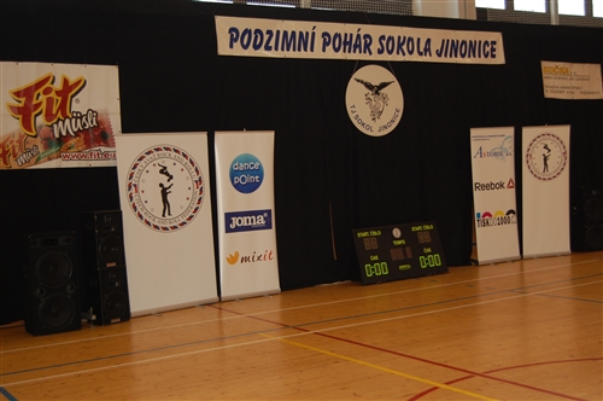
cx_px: 302
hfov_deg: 41.2
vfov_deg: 28.0
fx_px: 803
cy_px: 200
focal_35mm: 48
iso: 450
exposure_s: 1/60
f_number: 4.5
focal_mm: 32
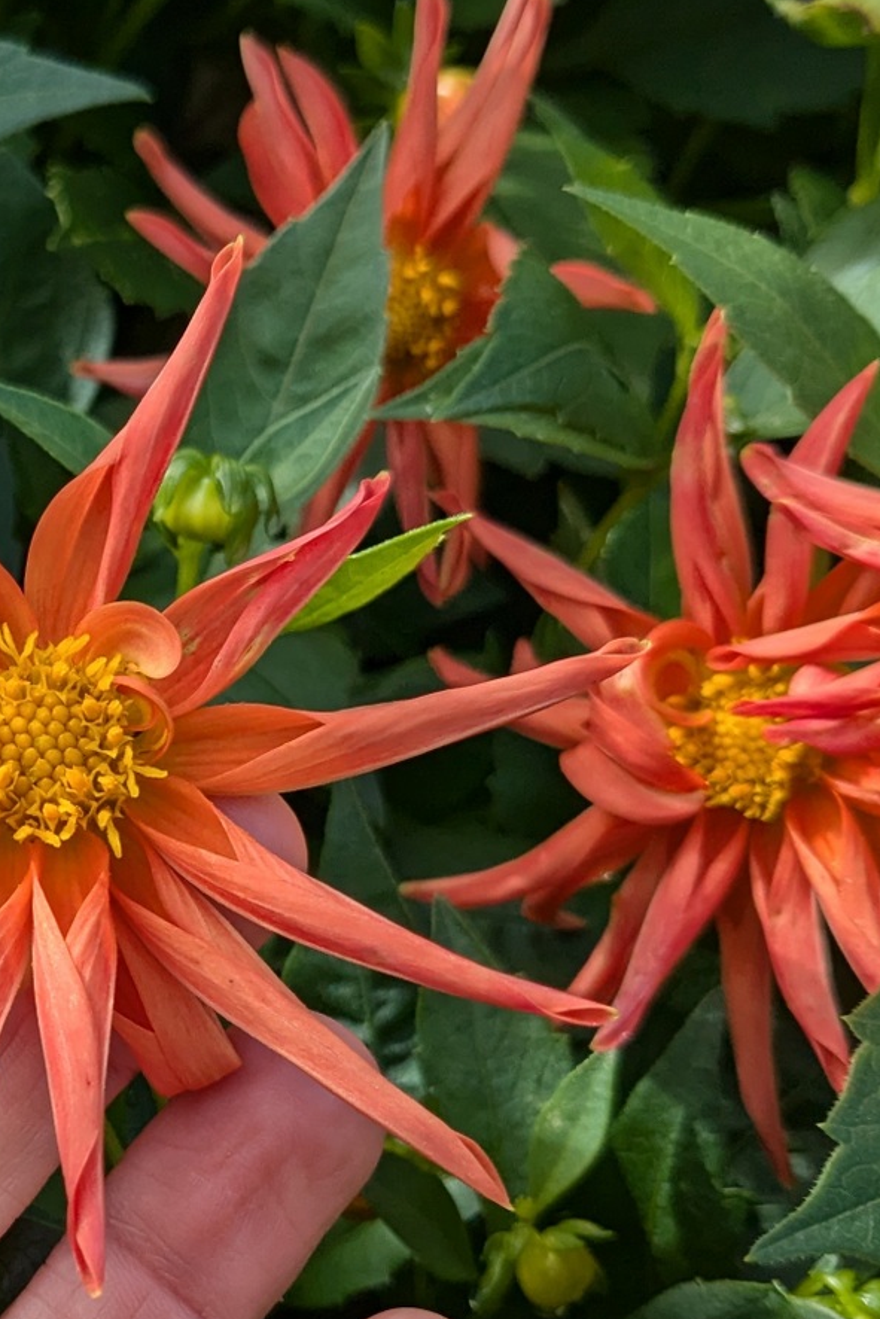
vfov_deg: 50.7
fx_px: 1393
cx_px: 332
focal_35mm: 38
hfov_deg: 34.9
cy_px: 653
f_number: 1.73
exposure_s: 1/1949
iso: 53
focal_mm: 4.38
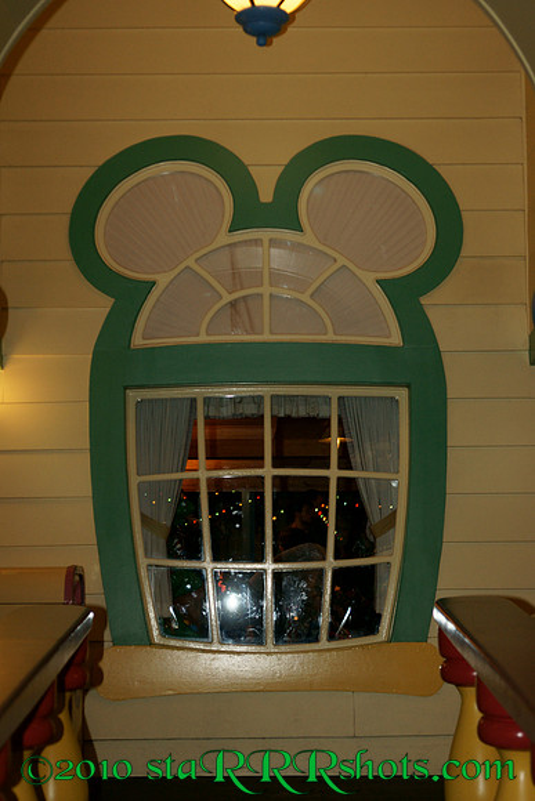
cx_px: 268
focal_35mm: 75
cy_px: 400
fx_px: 1671
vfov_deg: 27.0
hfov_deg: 18.2
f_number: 2.8
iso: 400
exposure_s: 1/80
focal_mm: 50
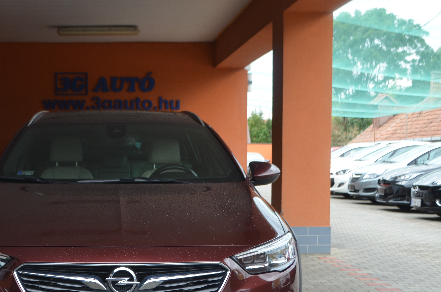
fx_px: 831
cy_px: 205
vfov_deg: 19.8
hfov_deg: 29.4
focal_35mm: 68
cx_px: 127
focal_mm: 30
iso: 220
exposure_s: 1/125
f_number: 5.6
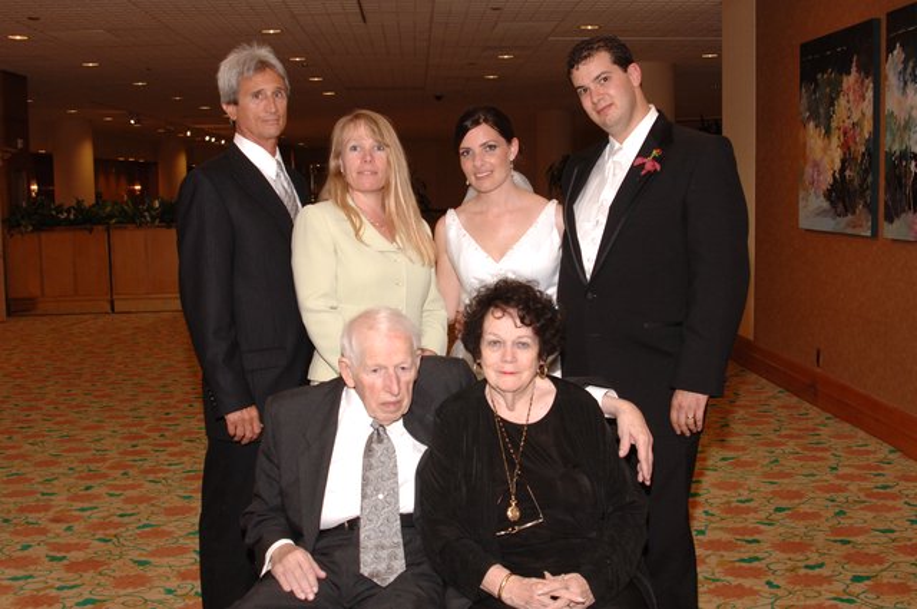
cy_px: 304
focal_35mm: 42
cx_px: 458
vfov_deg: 31.8
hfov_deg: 46.5
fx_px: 1068
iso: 400
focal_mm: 28
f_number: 5.6
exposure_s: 1/50
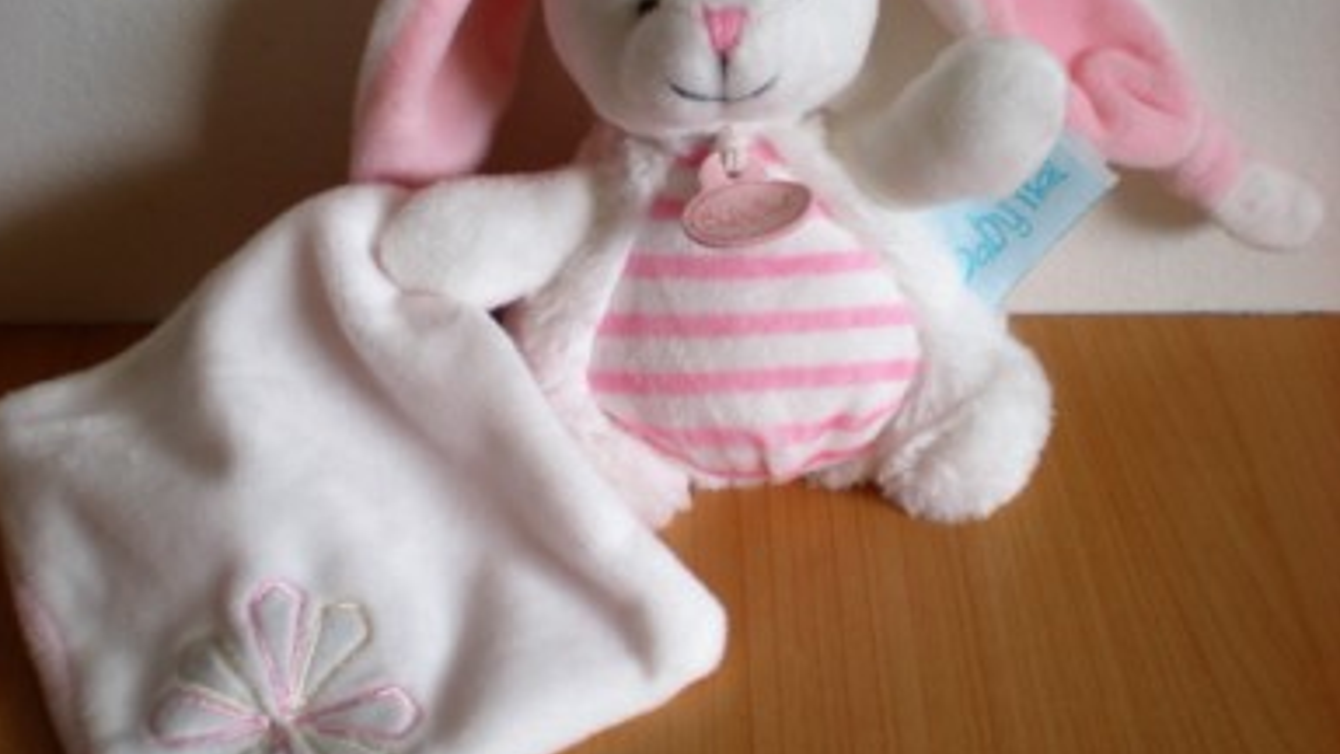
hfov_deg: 37.2
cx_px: 663
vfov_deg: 21.4
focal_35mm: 56
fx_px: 1990
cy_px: 339
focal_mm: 6.3
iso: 89
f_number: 3.1
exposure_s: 1/57.8
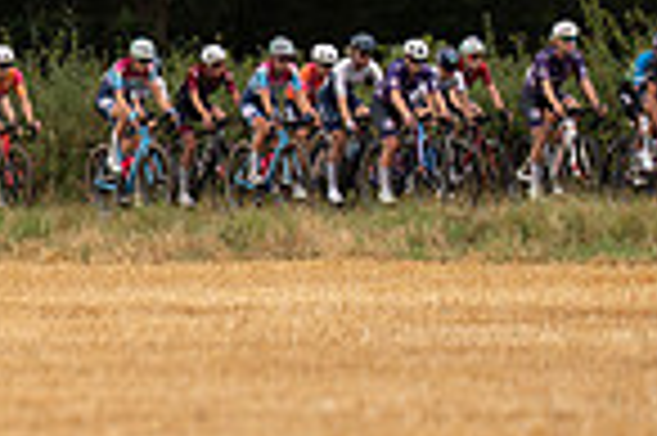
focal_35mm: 812
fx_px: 14802
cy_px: 351
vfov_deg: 1.7
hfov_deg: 2.5
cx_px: -243
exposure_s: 1/1000
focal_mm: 176
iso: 400
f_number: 2.8
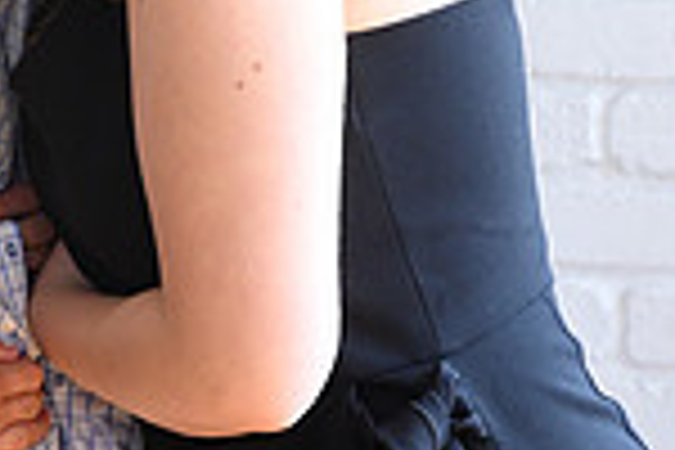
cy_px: -286
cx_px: -374
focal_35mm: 271
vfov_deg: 5.0
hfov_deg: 7.5
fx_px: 5081
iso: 1250
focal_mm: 70
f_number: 8
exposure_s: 1/60
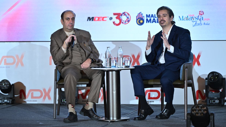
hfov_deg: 13.6
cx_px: 113
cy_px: 54
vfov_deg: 7.7
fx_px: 947
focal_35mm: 158
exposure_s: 1/200
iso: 1000
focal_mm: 150
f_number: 2.8
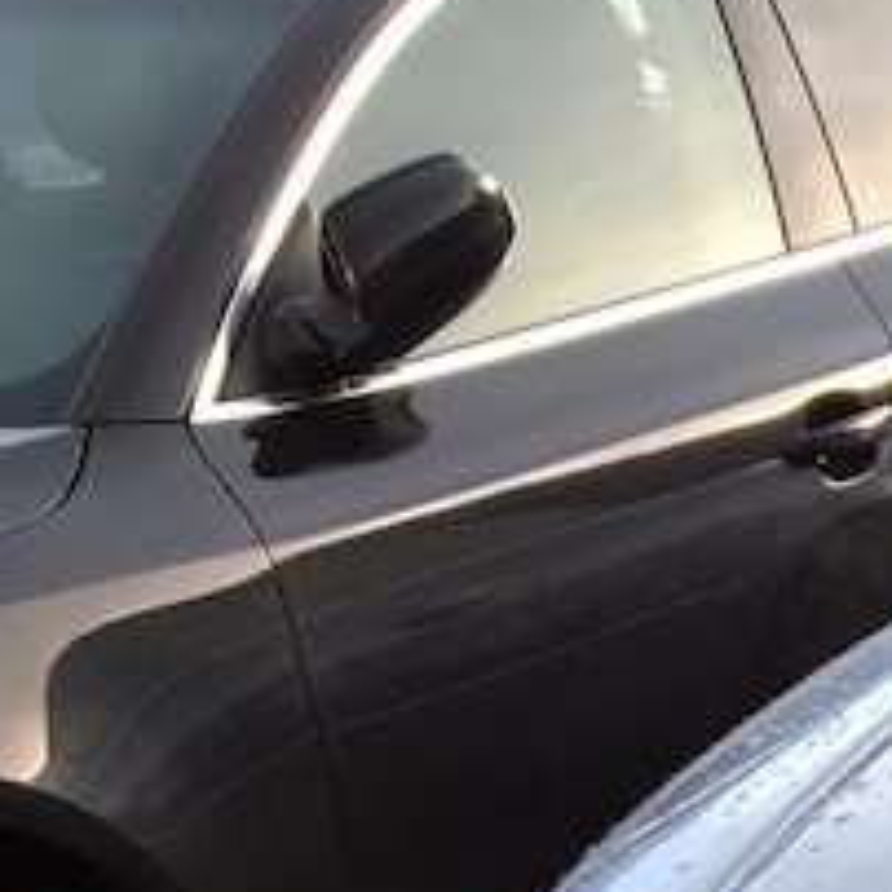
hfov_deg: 12.4
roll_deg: +5.0
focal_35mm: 130
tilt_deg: -33.8
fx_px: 3790
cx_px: 1519
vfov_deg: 11.0
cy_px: 2230
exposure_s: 1/100
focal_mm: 4.15
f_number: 2.2
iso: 32
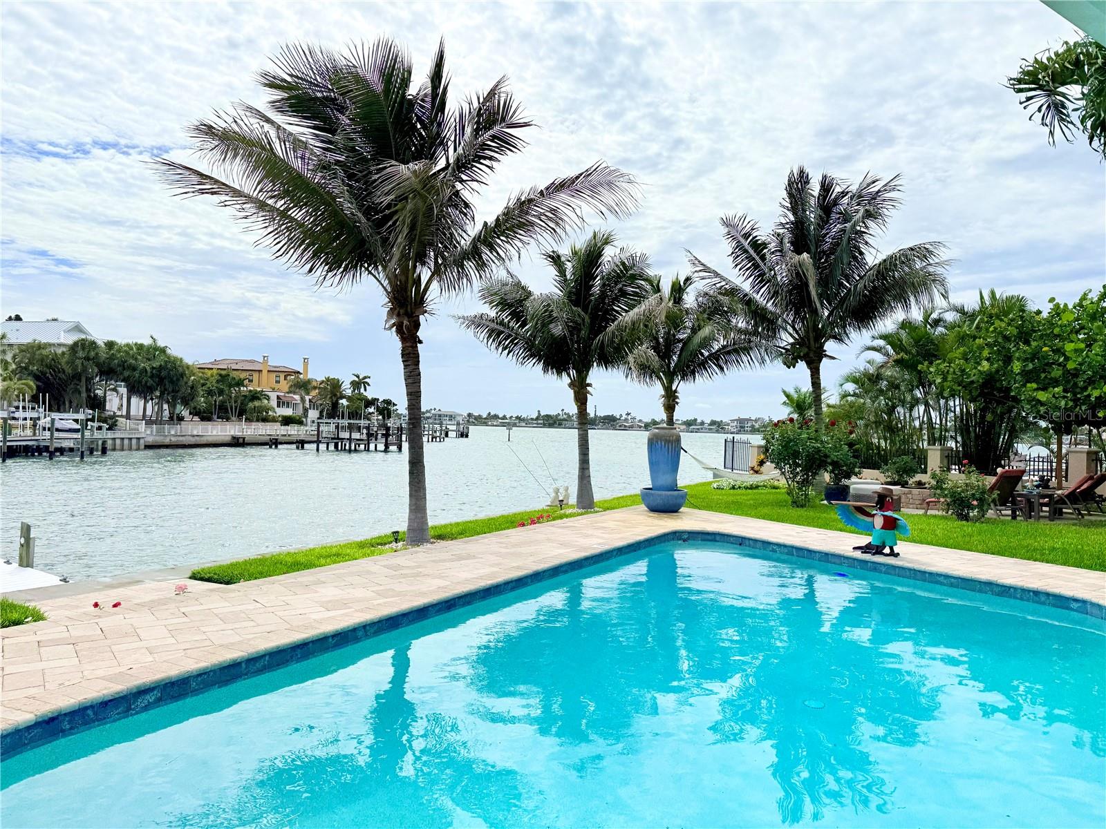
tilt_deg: +0.8
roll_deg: -2.3
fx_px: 767
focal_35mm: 24
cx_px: 553
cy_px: 414
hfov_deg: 71.6
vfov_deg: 56.8
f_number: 1.78
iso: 80
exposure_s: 1/14286
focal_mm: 6.76
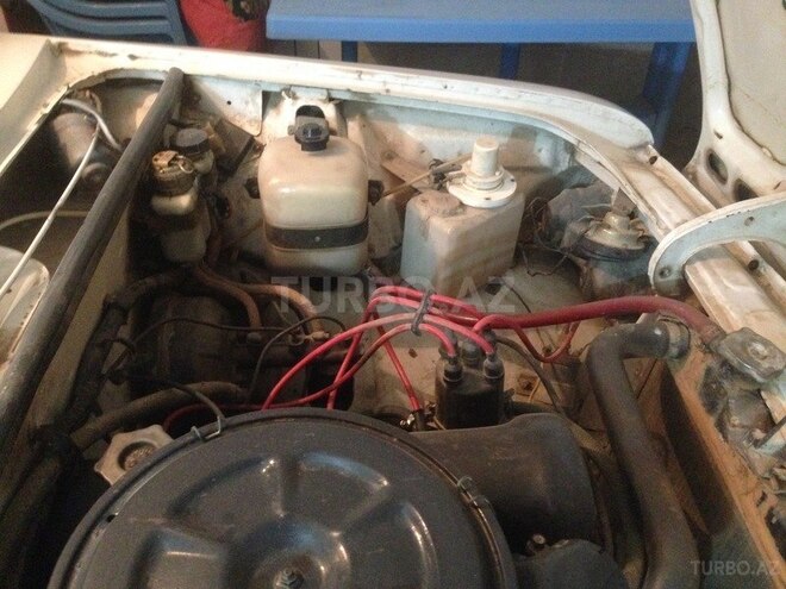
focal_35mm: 33
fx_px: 749
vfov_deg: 42.9
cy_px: 294
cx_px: 393
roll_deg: -1.3
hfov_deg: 55.4
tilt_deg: -39.7
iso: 800
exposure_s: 1/15
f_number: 2.4
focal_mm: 4.12
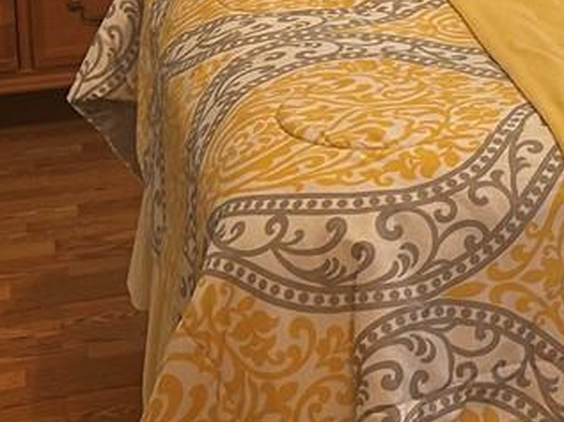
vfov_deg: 10.9
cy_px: -209
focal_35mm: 131
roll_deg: +0.6
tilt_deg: -10.9
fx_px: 2133
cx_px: 807
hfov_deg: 14.2
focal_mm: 5.7
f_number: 1.5
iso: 64
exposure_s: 1/60
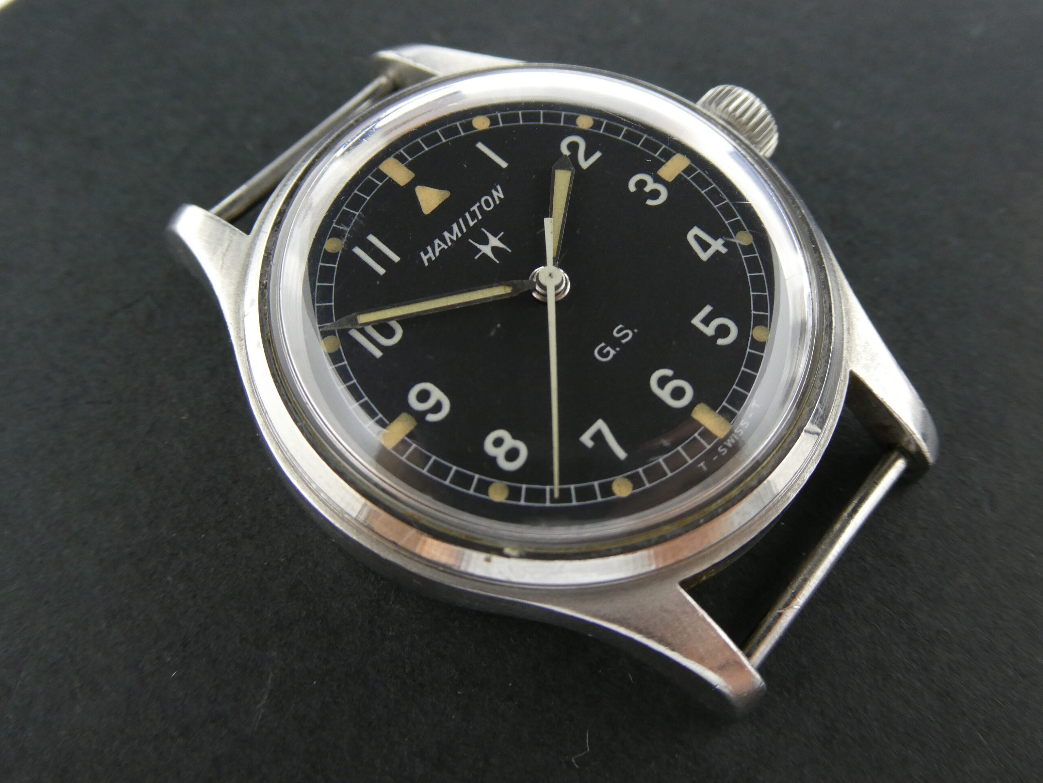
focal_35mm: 35
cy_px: 392
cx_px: 522
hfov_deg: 52.6
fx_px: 1055
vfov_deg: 40.7
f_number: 3.7
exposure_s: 1/80
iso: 250
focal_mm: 6.3
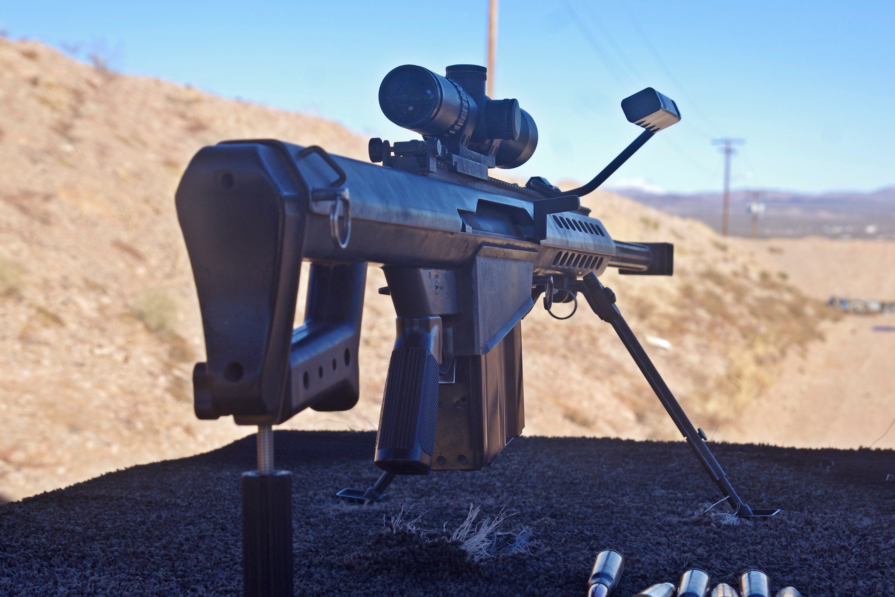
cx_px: 519
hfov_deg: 28.4
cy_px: 344
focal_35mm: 71
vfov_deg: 19.2
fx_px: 1765
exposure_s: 1/350
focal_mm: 38.13
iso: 200
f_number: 5.6
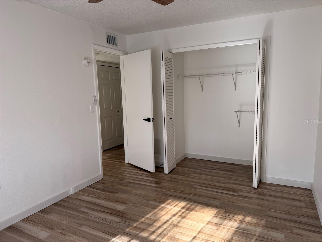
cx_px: 161
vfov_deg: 56.8
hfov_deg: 71.6
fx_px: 223
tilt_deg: -7.7
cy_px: 121
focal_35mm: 24
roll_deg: +1.6
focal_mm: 6.76
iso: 64
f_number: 1.78
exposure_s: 1/177
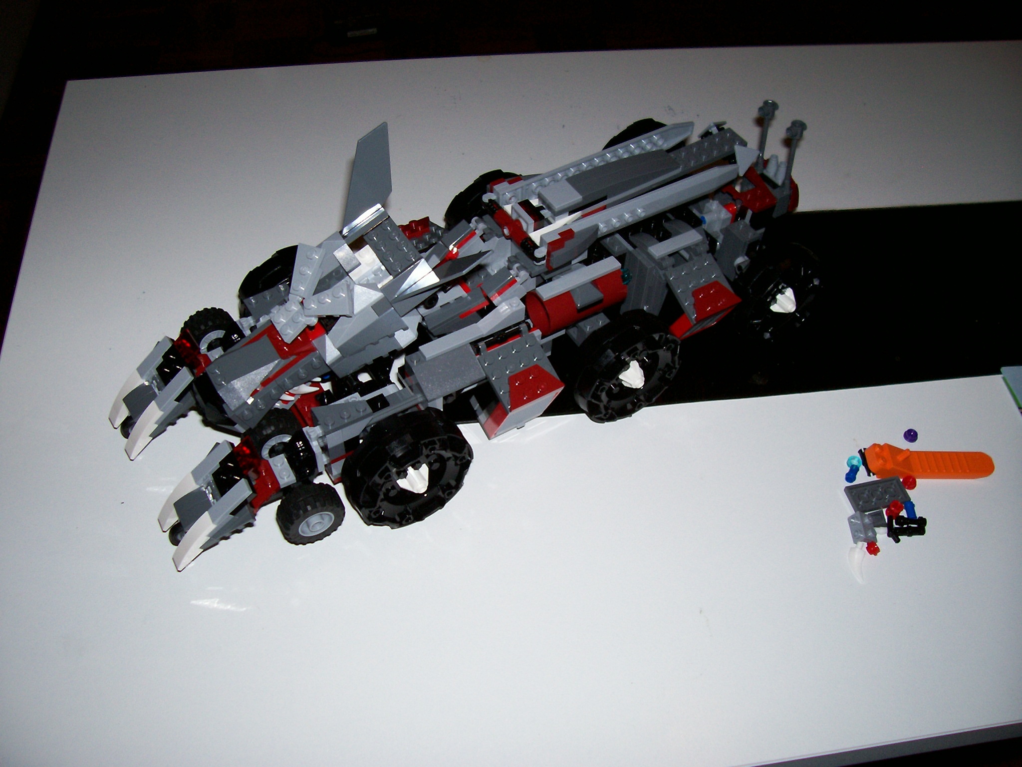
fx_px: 1004
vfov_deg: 41.8
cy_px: 384
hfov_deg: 54.0
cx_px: 511
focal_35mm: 34
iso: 80
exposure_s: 1/64
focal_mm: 5.6
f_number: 2.7
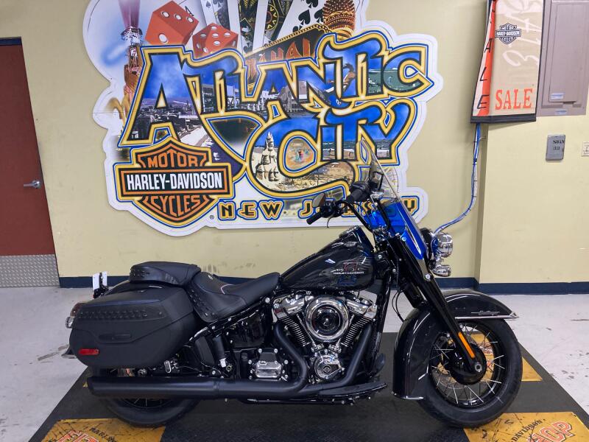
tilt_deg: -13.3
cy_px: 221
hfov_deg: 63.4
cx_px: 294
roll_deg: +3.1
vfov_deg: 49.7
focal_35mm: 28
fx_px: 476
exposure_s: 1/60
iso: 250
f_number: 1.8
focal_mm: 3.99
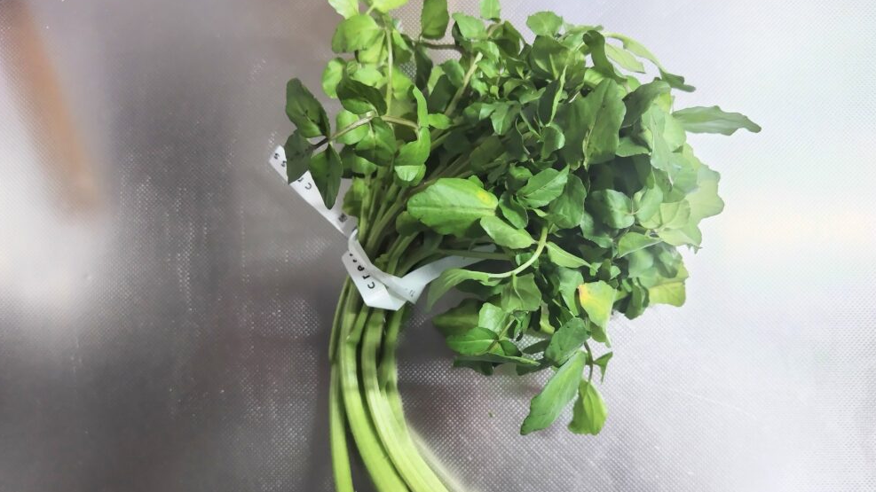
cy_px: 285
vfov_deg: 44.2
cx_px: 446
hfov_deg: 71.9
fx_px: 604
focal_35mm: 26
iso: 330
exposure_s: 1/120
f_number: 1.9
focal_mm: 5.5
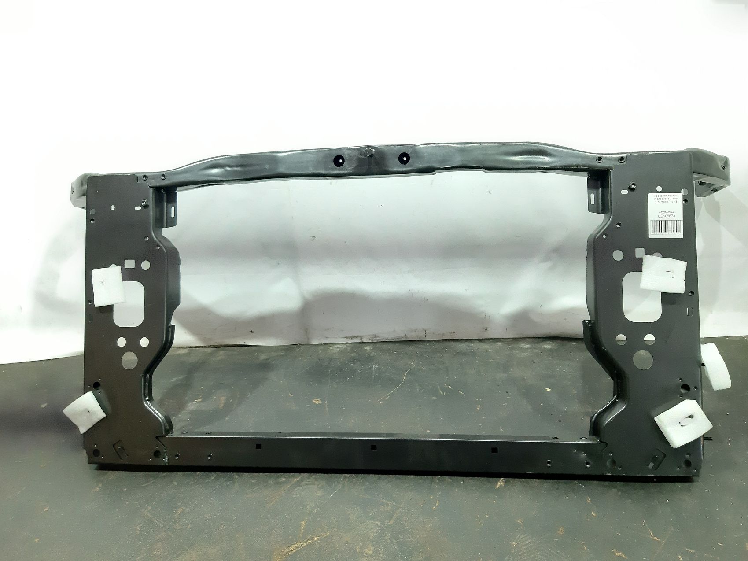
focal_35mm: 27
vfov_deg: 51.3
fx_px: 583
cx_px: 374
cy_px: 280
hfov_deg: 65.3
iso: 500
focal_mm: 3.93
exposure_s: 1/50
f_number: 1.7
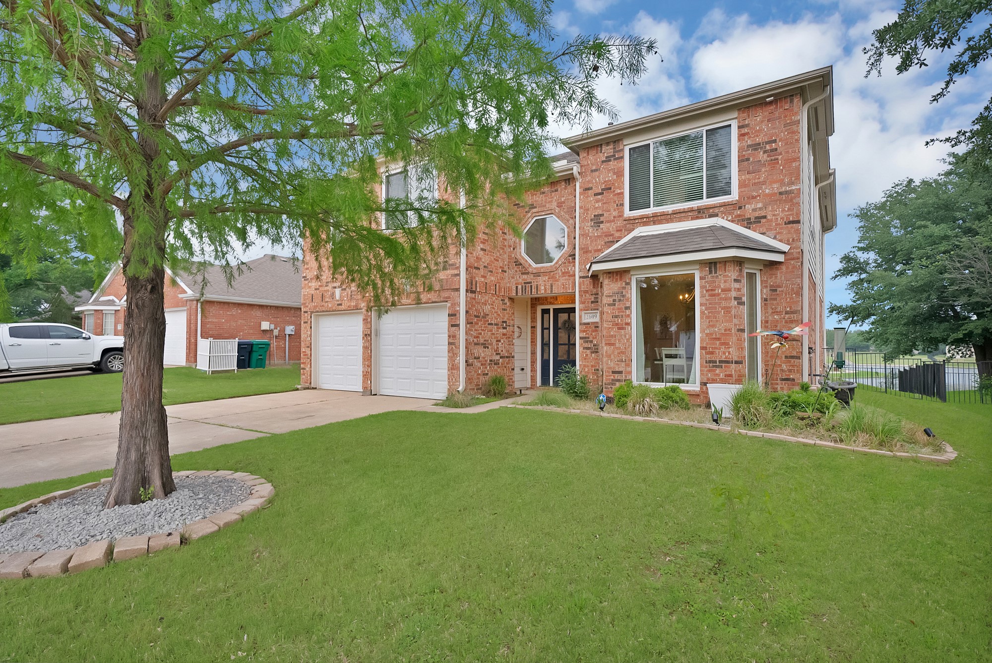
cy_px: 332
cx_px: 496
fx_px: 469
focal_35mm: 17
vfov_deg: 70.5
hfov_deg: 93.2
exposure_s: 1/1250
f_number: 4
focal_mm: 17
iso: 12800
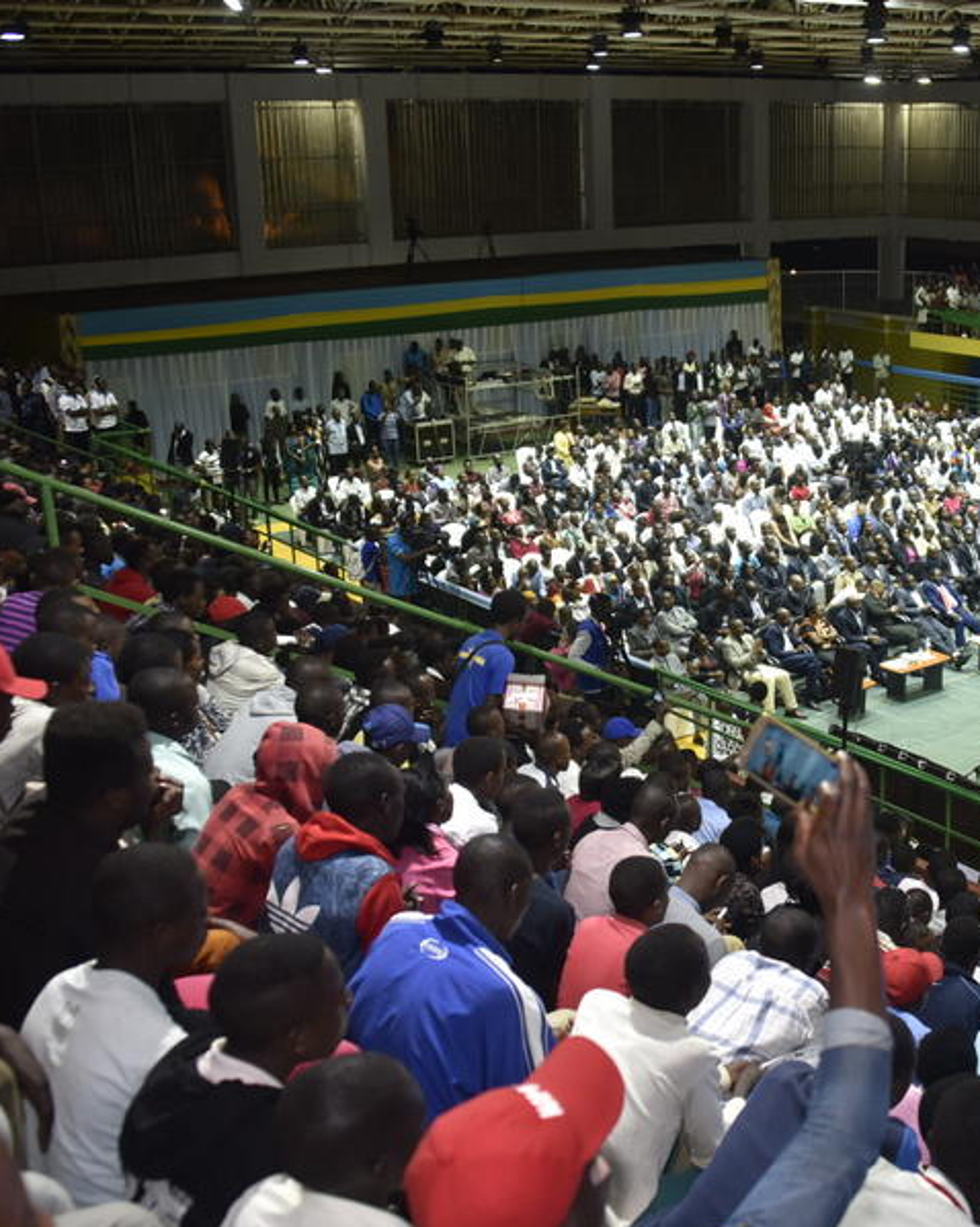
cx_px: 822
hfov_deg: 32.9
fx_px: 1596
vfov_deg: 42.0
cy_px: 652
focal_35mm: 44
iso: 1000
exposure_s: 1/100
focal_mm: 28
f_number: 3.5
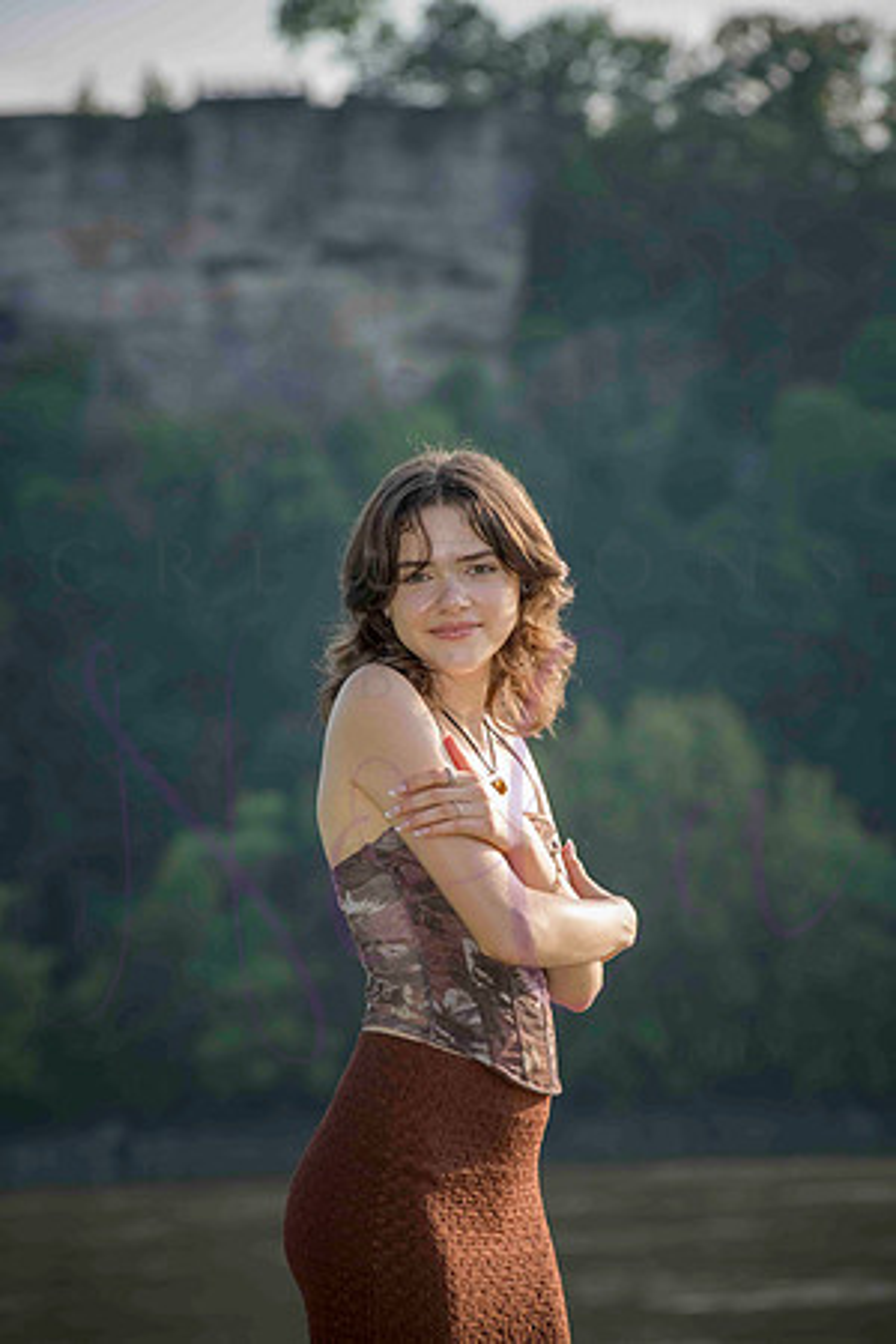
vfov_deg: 12.1
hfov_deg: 8.1
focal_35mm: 170
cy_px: 672
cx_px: 448
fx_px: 6346
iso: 400
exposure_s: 1/320
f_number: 8
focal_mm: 170
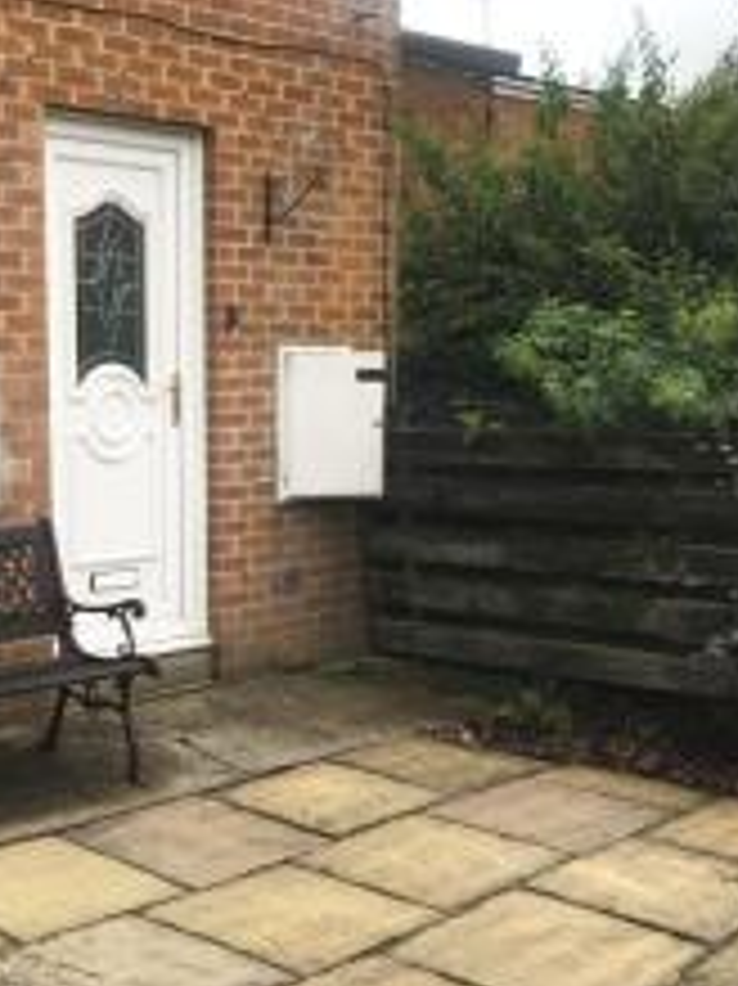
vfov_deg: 34.3
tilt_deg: -5.8
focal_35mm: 56
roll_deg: +0.0
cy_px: 547
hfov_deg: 25.8
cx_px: 194
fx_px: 1593
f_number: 1.8
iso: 20
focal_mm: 3.99
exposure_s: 1/626
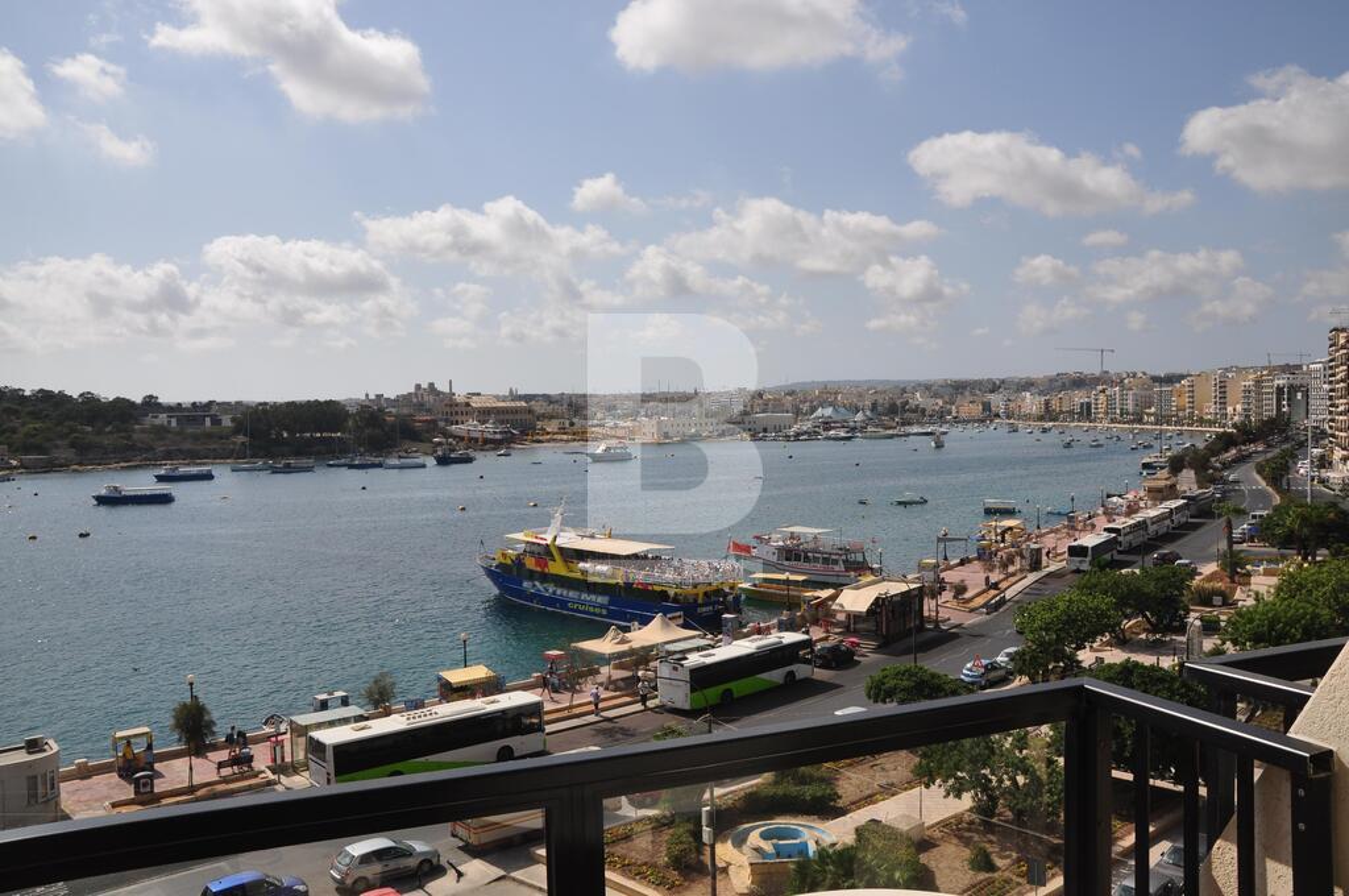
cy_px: 448
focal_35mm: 27
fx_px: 1010
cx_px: 674
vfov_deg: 47.8
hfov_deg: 67.4
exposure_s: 1/500
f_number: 11
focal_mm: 18
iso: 200
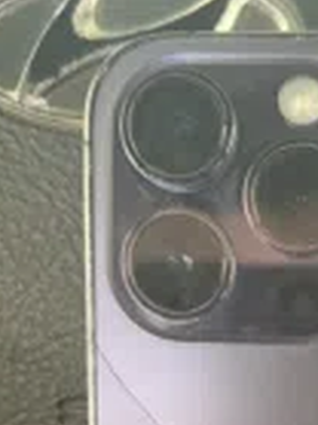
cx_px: 327
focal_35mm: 75
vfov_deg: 24.1
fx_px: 920
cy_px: 483
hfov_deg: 19.0
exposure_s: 1/60
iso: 320
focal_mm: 5.7
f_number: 1.5
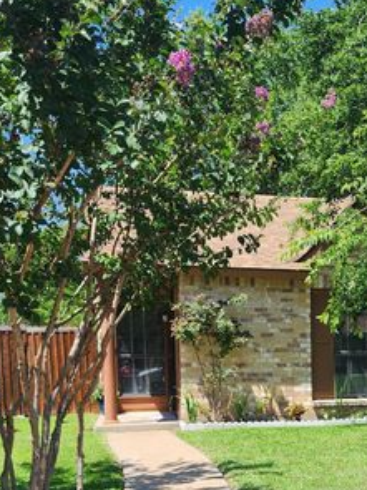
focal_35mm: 52
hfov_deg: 27.1
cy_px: 416
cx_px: 325
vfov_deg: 35.2
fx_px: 736
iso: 12
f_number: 1.8
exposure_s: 1/734
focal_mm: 6.4
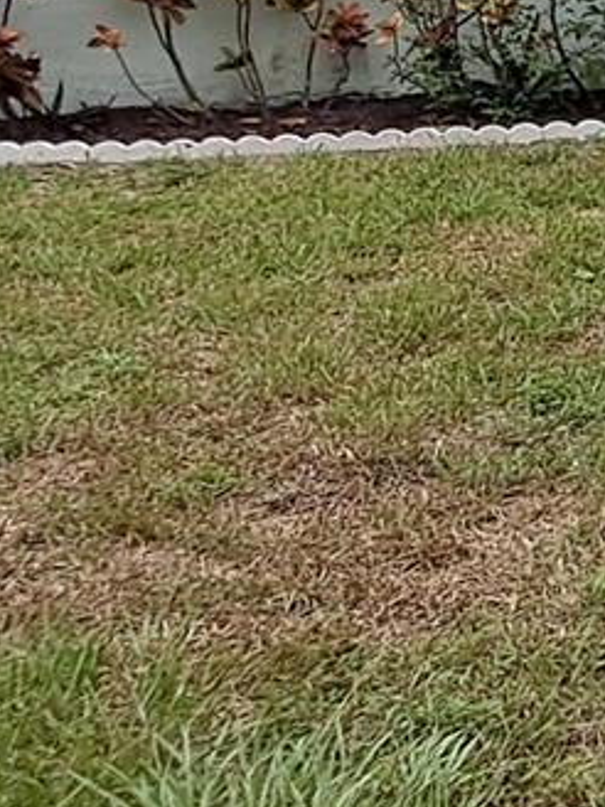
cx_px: 1040
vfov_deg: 24.1
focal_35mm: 78
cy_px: 30
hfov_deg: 16.3
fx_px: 1818
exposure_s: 1/1712
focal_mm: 1.64
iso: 40
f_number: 2.2
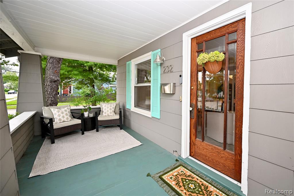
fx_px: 114
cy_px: 98
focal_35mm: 14
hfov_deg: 104.3
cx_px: 147
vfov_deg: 81.2
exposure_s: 1/60
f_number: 6.3
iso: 320
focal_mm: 14
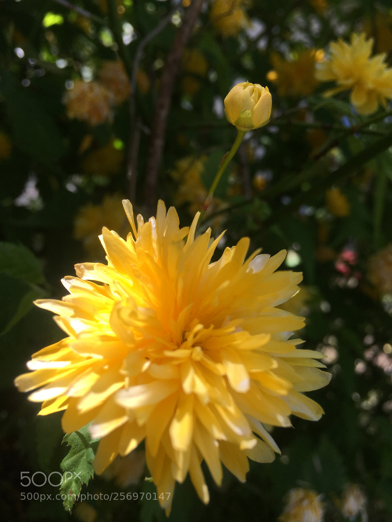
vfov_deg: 61.7
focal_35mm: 29
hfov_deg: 48.2
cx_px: 196
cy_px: 261
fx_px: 438
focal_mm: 4.15
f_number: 2.2
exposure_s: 1/693
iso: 25
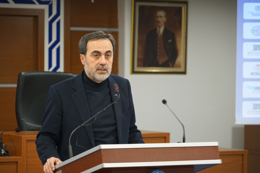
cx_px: 130
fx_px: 1177
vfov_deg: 8.4
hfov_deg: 12.6
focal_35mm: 163
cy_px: 86
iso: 6400
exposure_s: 1/200
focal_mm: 163
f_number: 6.3
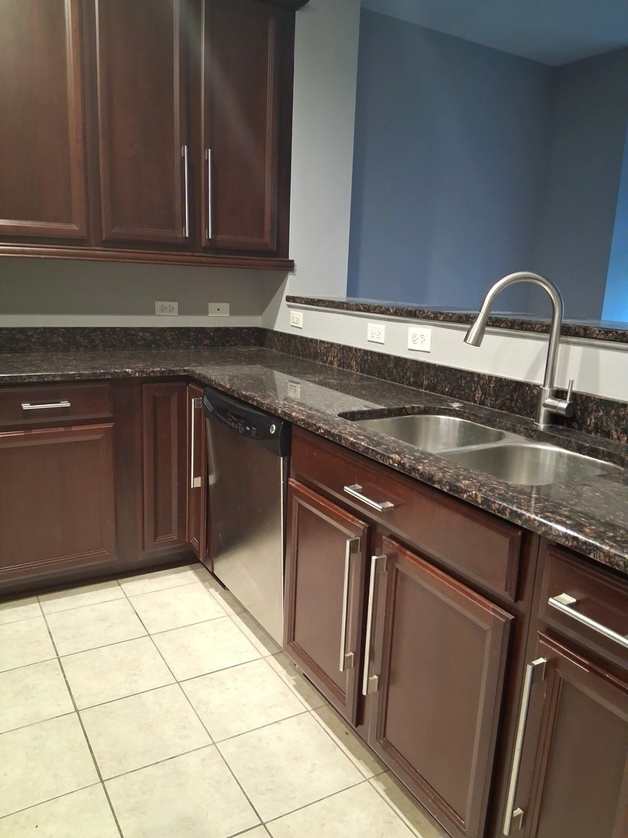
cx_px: 314
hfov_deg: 53.1
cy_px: 419
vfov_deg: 67.3
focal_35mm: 26
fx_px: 629
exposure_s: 1/30
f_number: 1.8
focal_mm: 3.98
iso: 500
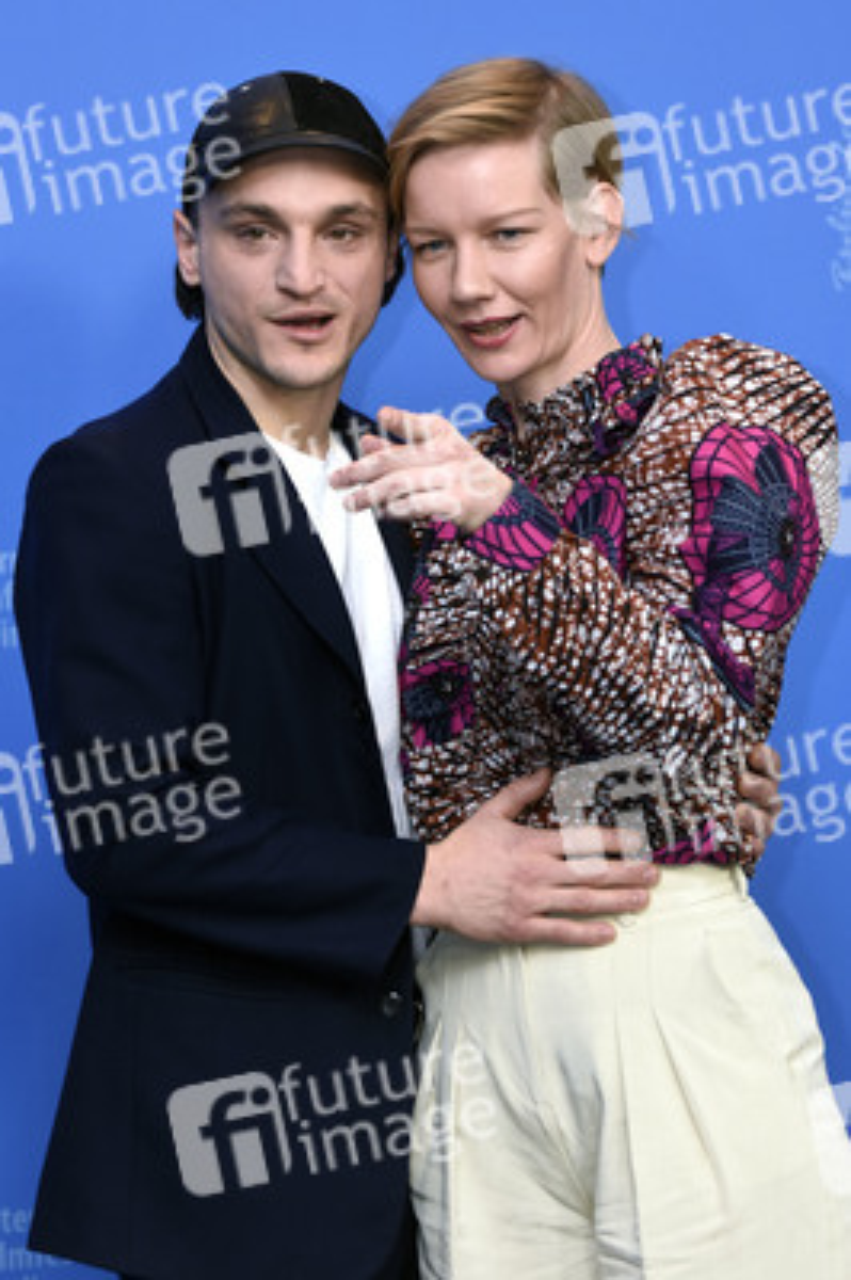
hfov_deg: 9.0
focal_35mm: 153
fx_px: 5434
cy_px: 640
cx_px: 426
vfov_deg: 13.4
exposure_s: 1/400
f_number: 3.2
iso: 640
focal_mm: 102
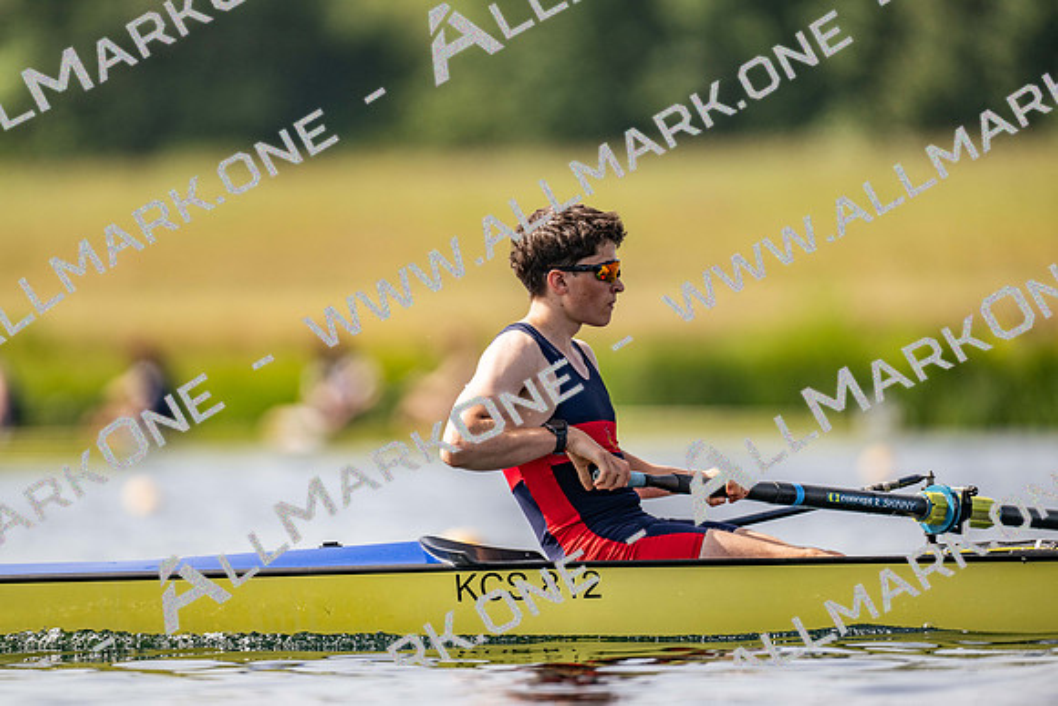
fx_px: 17637
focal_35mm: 600
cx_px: 529
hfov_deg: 3.4
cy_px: 353
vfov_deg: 2.3
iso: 200
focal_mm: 600
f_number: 4
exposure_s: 1/2500
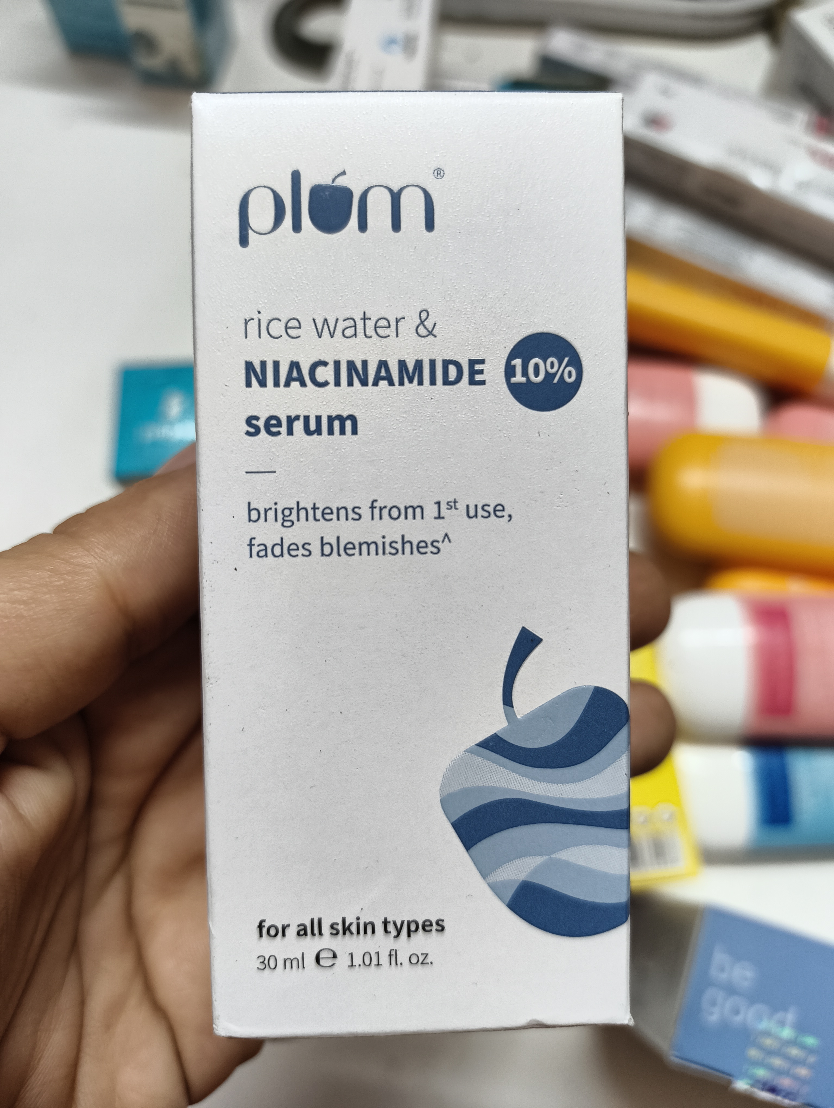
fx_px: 769
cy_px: 554
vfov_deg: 71.5
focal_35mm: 24
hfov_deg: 56.9
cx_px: 417
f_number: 1.87
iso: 679
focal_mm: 5.56
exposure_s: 1/100
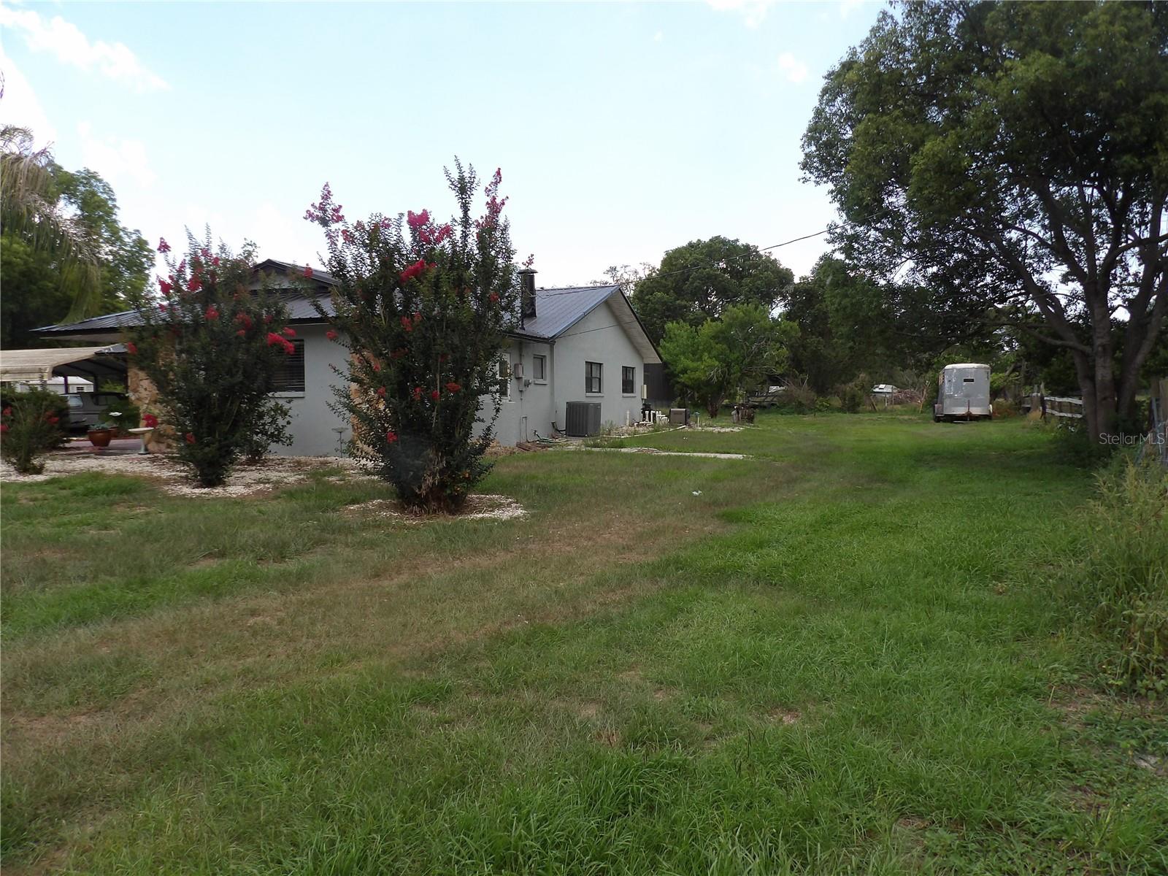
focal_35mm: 24
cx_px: 584
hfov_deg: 71.6
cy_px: 438
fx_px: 810
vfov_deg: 56.8
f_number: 3.2
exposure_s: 1/531
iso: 100
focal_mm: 4.3
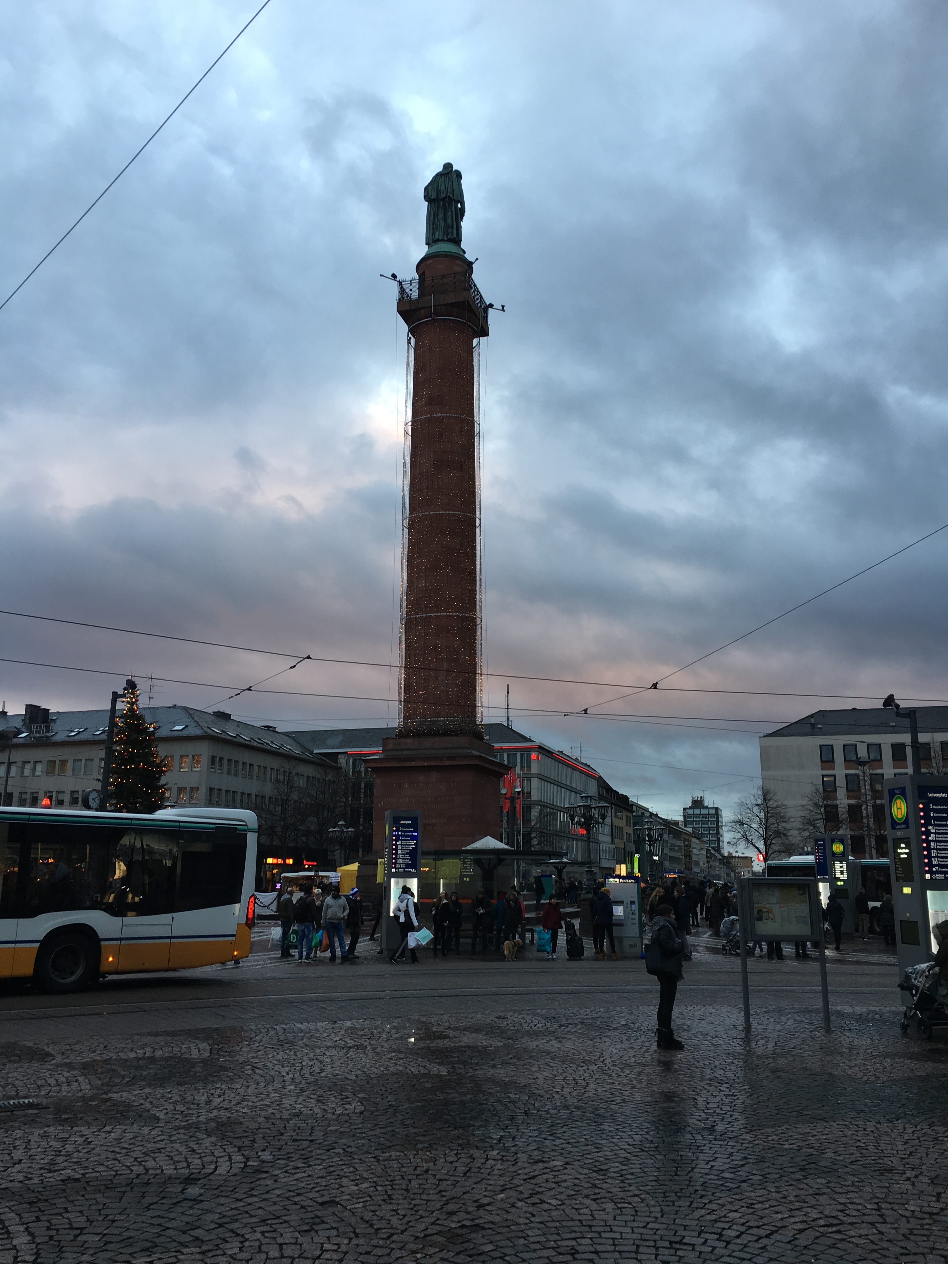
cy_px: 632
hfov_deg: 48.2
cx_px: 474
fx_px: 1059
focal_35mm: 29
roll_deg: +0.4
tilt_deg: +13.5
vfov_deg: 61.7
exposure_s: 1/50
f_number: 2.2
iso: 25
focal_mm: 4.15
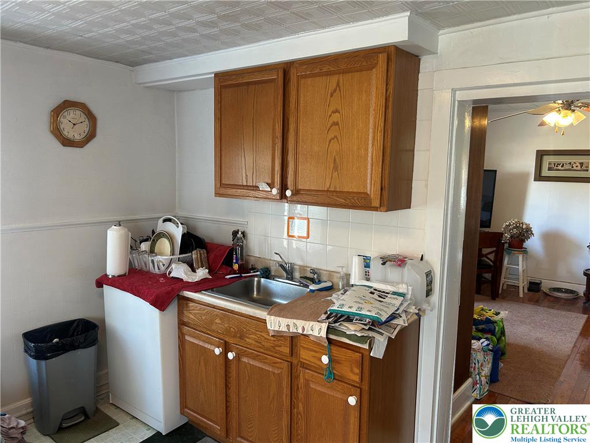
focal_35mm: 26
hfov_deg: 67.3
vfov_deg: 53.1
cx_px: 295
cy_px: 222
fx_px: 443
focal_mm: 5.7
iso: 160
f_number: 1.5
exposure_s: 1/60
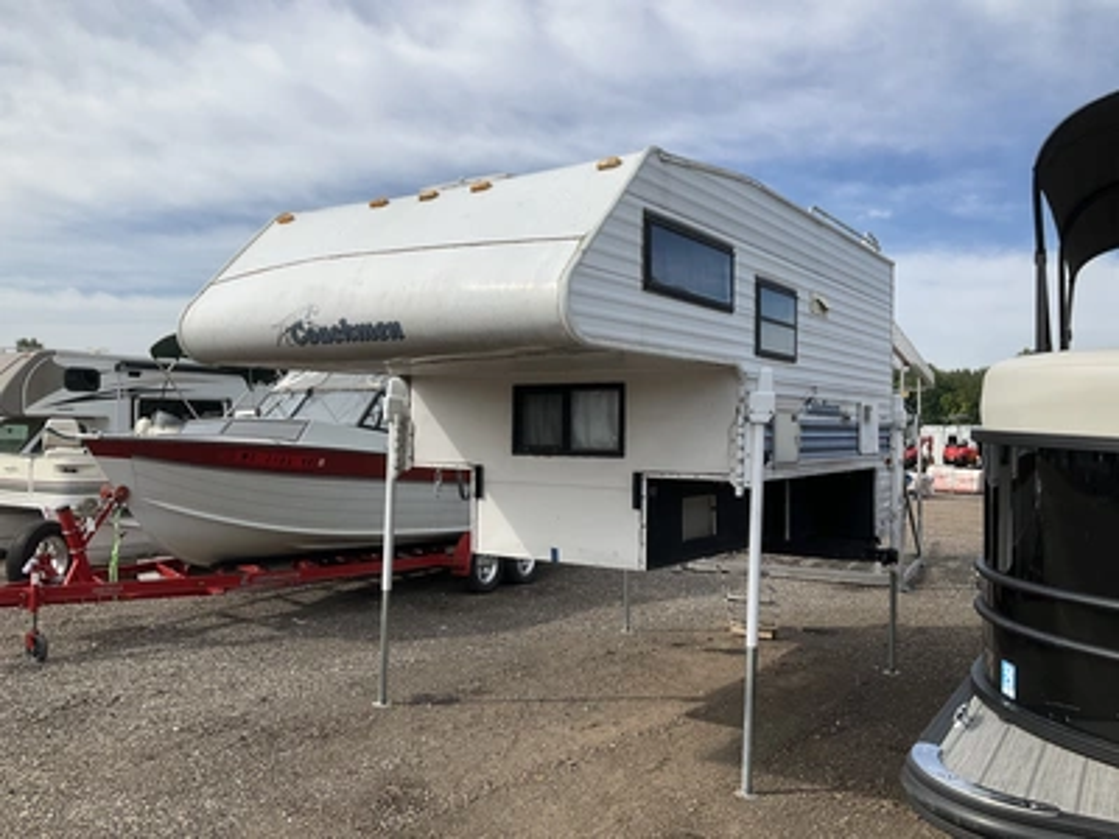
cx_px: 560
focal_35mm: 29
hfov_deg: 61.7
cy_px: 420
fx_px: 937
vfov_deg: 48.2
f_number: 1.8
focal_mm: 3
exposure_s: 1/1786
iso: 25
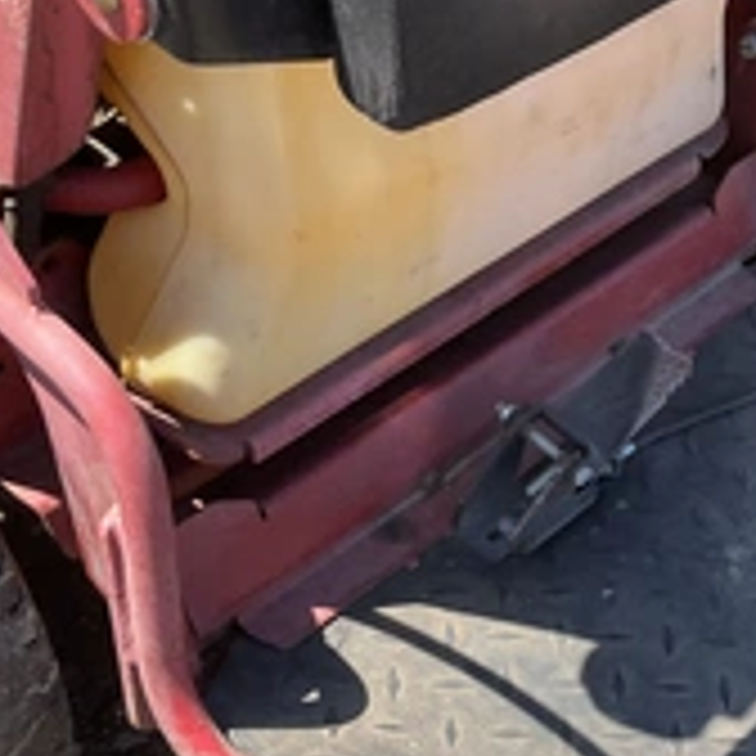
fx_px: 1507
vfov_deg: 28.1
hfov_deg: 27.2
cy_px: 472
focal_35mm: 61
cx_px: 680
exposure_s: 1/666
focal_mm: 3
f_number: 1.8
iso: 25
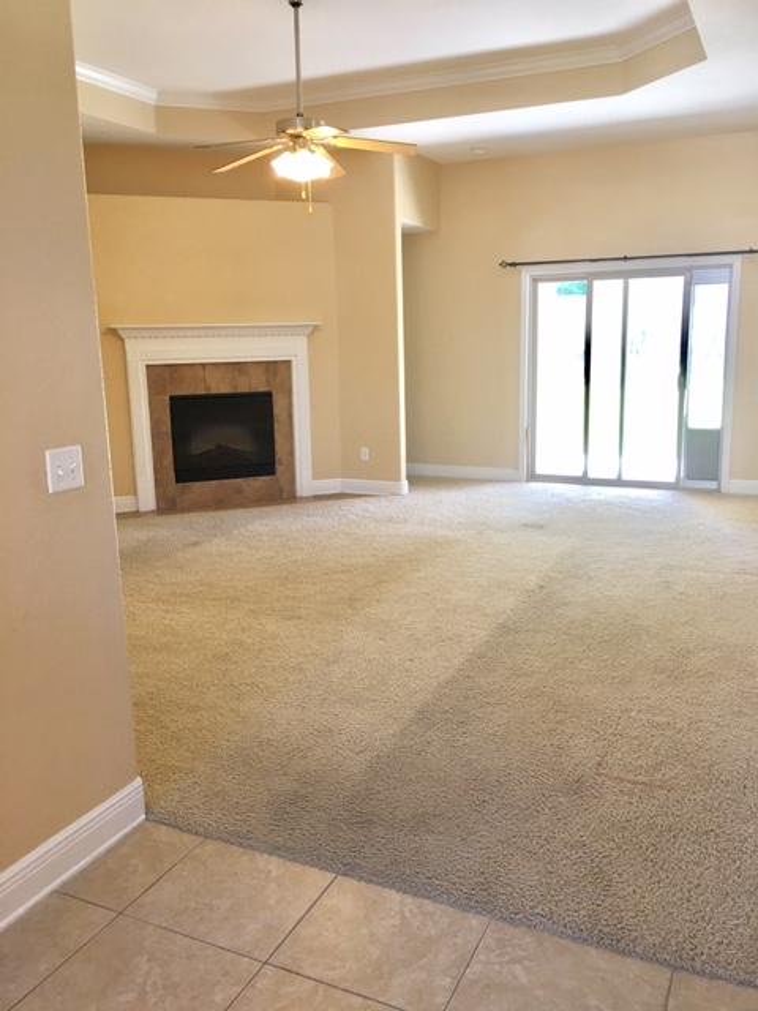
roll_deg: +1.1
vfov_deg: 61.7
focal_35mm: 29
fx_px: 847
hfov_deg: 48.2
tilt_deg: -9.1
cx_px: 379
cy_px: 506
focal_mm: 4.15
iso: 25
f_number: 2.2
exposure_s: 1/15
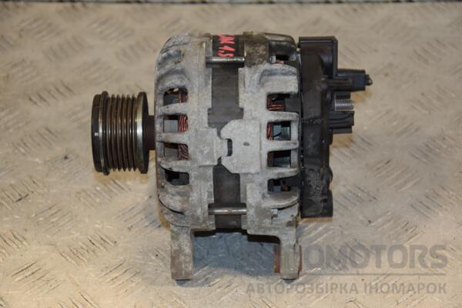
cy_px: 154
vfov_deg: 13.8
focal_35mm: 99
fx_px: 1270
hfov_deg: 20.6
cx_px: 231
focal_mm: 66
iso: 800
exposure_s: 1/200
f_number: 5.6
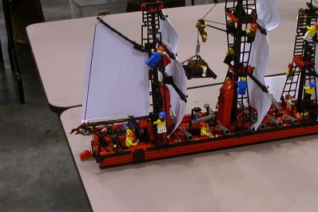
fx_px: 512
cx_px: 214
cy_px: 126
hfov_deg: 34.2
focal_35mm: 58
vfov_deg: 23.3
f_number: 2.7
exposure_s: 1/17.2
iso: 100
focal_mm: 5.6
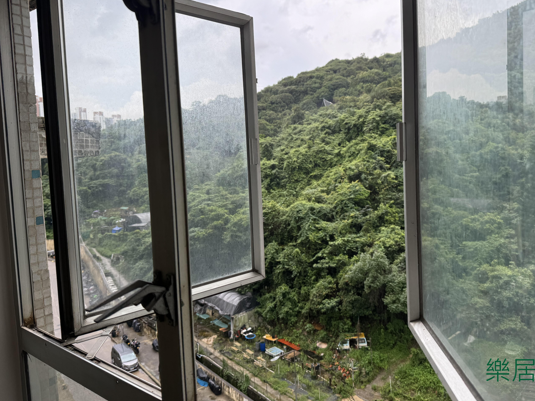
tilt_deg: -4.4
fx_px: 417
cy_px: 183
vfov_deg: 51.3
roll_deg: +2.5
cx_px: 296
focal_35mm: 27
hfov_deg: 65.1
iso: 80
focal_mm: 6.76
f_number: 1.78
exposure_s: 1/481
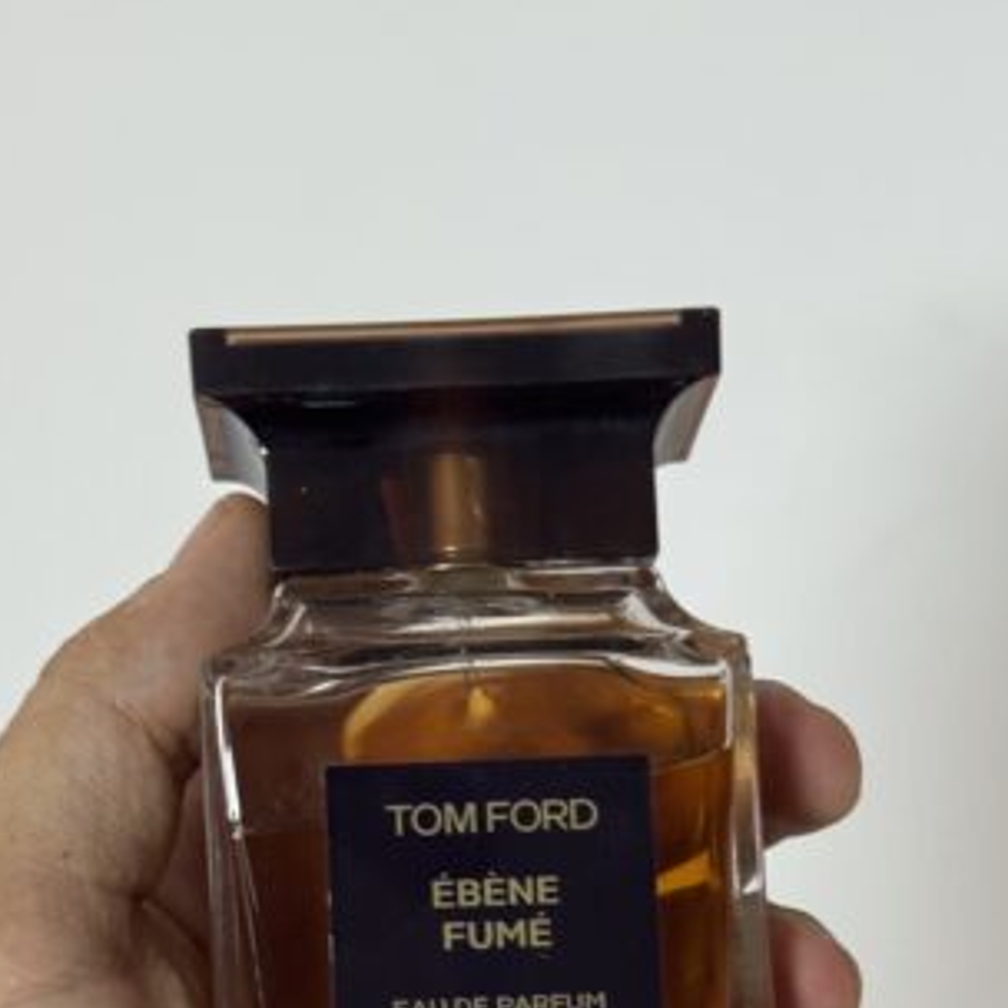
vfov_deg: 21.2
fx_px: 2636
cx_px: 484
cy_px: 880
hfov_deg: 21.7
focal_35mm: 80
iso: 125
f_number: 1.78
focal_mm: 6.76
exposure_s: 1/50
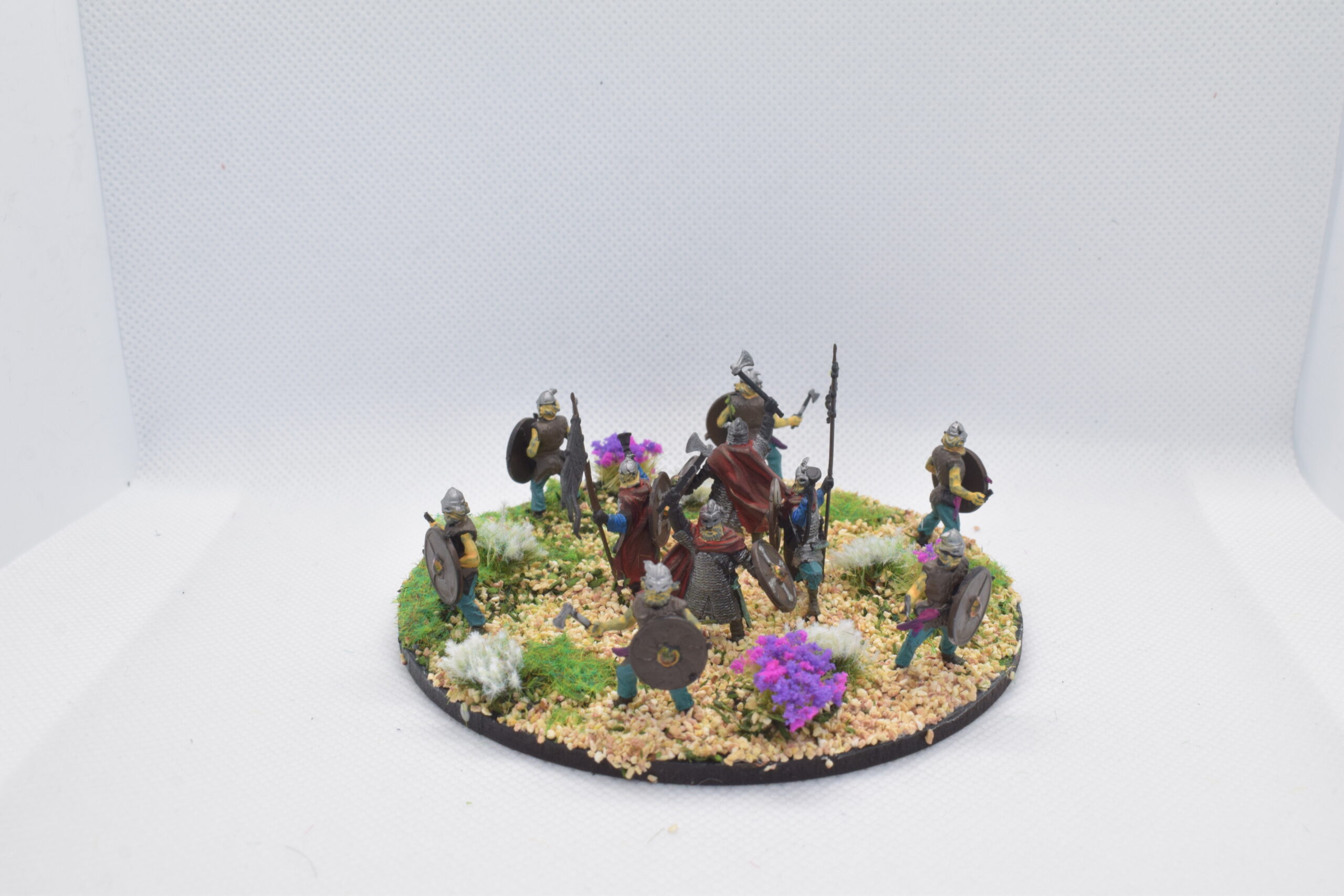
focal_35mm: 42
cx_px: 672
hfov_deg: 46.4
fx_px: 1568
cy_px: 448
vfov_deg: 31.9
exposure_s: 1/60
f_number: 14
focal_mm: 28
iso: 800
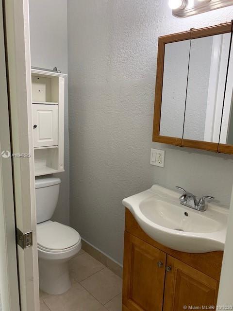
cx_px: 116
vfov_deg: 67.3
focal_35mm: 26
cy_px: 156
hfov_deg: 53.1
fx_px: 233
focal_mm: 4.25
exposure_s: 1/60
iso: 125
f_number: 1.8
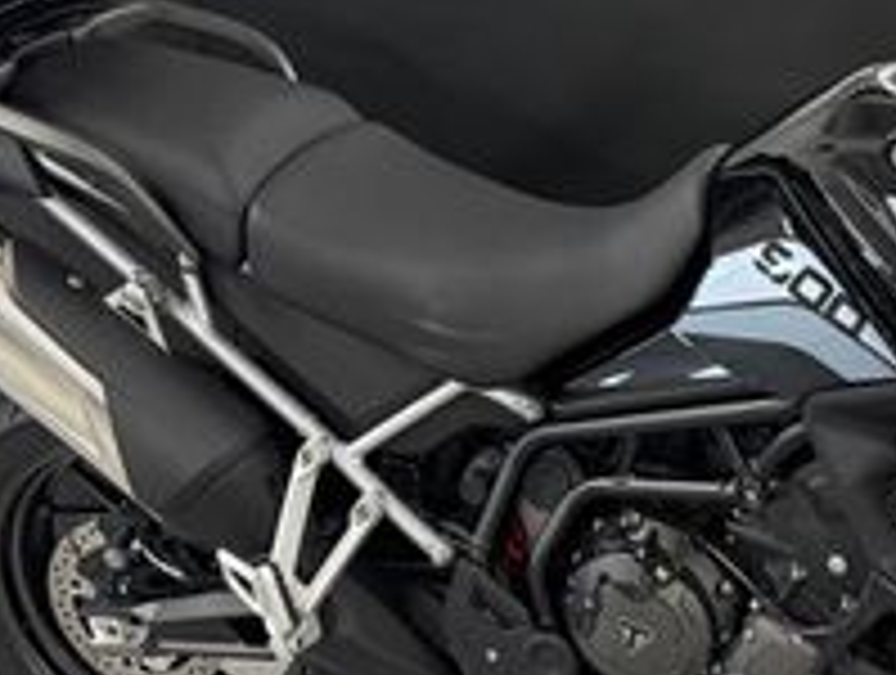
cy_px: 248
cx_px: 707
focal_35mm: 77
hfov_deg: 24.9
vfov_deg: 19.2
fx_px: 1997
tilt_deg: -21.8
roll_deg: +0.7
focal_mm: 6.76
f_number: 1.78
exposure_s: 1/100
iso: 200
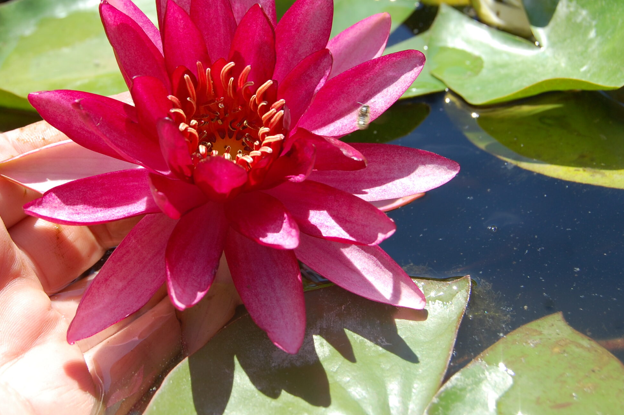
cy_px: 145
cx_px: 259
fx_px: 1160
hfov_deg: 30.0
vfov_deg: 20.2
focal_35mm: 67
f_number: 8
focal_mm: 34
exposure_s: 1/250
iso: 200
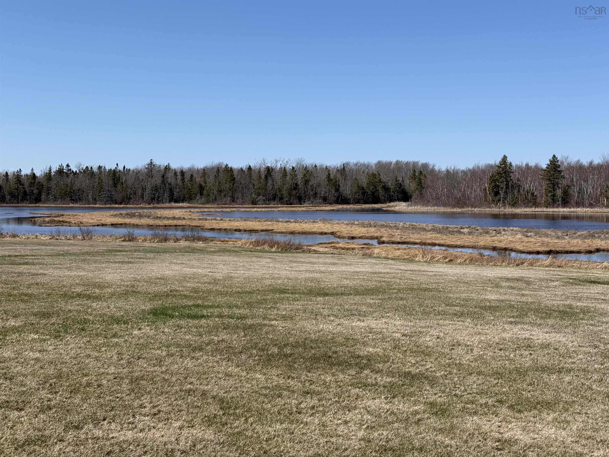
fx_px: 844
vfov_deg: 30.3
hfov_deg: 39.7
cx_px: 304
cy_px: 228
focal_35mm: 48
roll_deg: +0.5
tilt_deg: -2.7
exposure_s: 1/6024
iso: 64
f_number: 1.78
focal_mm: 6.76
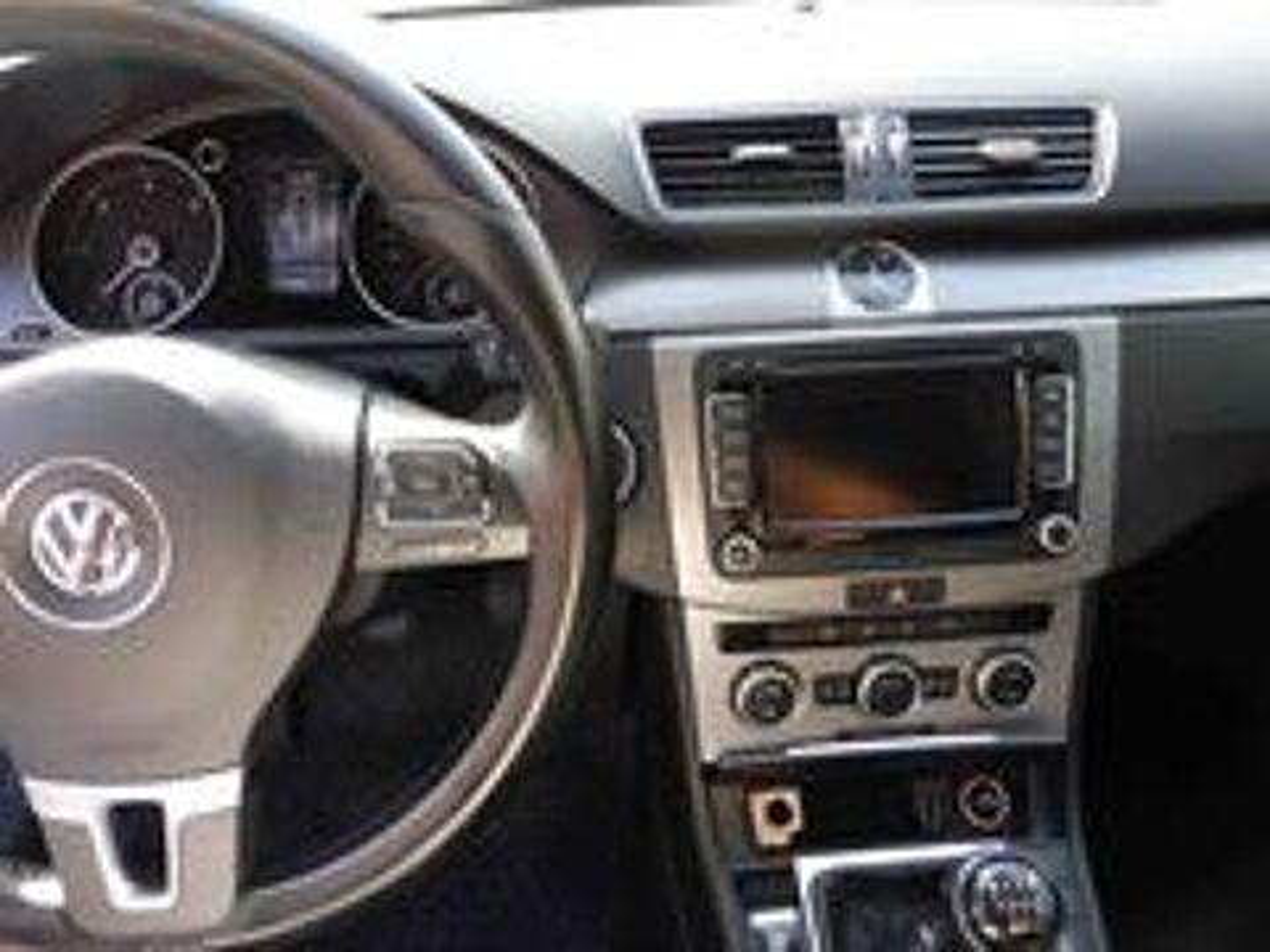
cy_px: 476
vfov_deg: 56.8
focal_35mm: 24
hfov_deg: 71.6
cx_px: 635
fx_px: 881
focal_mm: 4.3
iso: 160
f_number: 3.3
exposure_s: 1/60
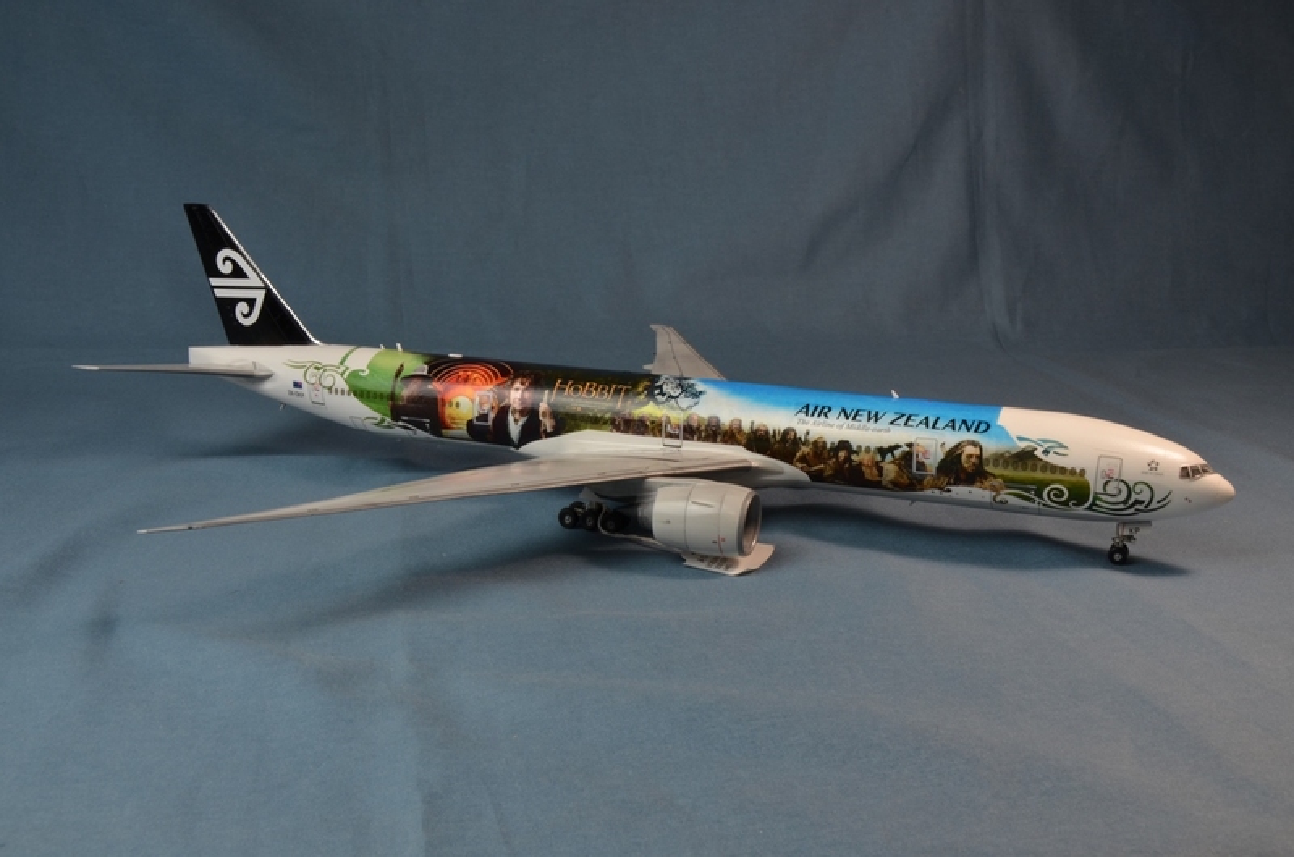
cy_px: 428
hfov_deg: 49.6
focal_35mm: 39
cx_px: 647
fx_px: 1399
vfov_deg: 34.1
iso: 200
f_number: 18
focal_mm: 26
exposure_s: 1/6
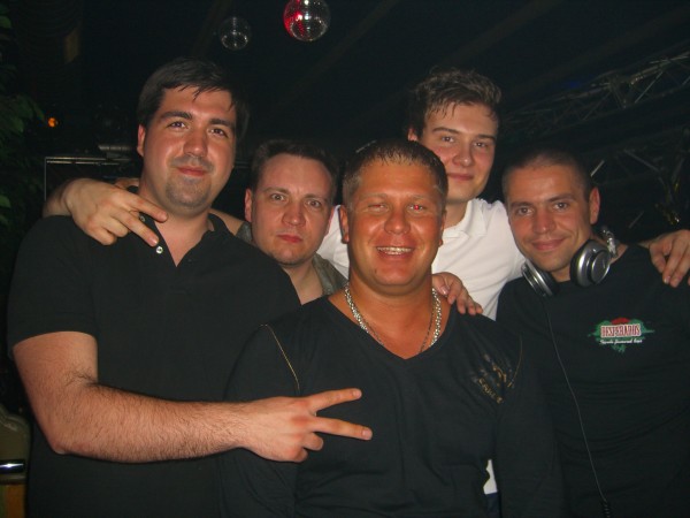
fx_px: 757
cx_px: 345
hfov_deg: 49.0
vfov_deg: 37.7
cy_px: 259
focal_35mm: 38
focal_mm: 7.9
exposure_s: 1/60
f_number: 2.8
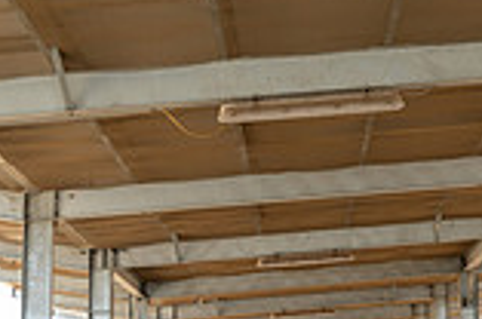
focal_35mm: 100
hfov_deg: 20.4
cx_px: 316
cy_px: 253
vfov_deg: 13.6
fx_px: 1336
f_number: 4
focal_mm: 27
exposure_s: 1/200
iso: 125
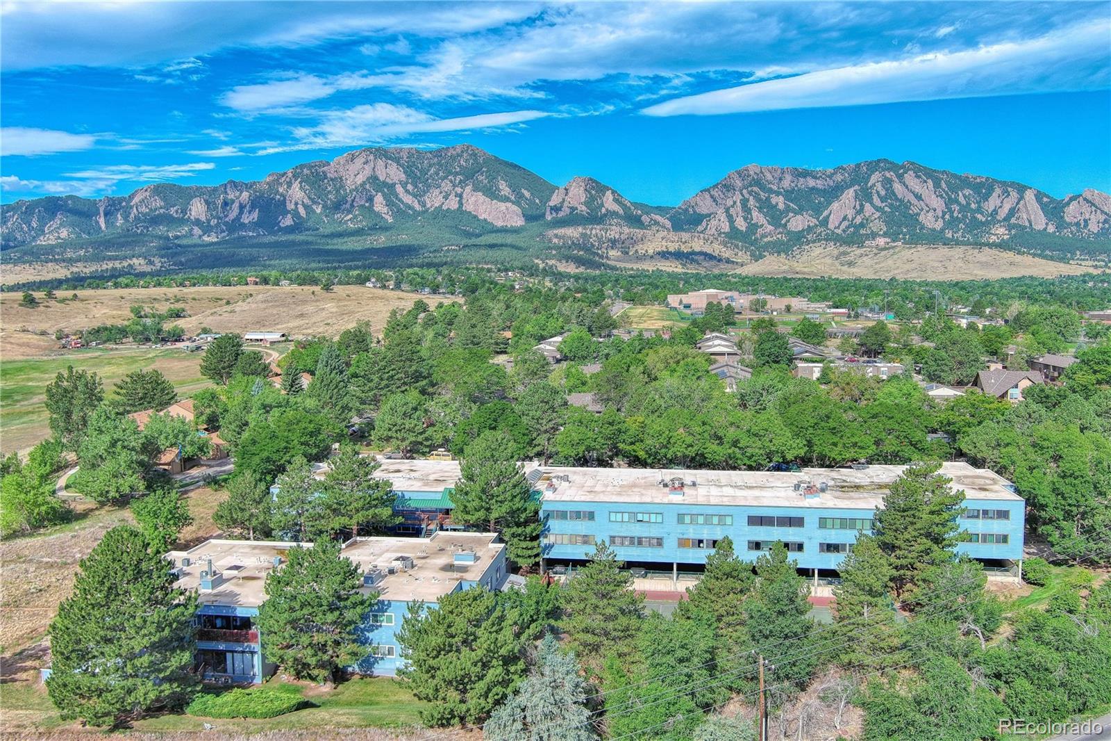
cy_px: 370
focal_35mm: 29
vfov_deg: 44.9
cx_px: 556
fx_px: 895
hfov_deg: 63.7
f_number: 2.8
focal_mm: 10.6
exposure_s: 1/1418
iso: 101
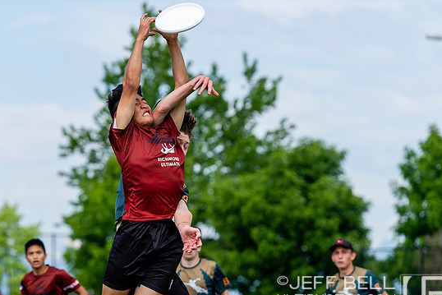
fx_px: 3782
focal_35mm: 308
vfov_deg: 4.5
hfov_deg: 6.7
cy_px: 215
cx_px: 124
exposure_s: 1/1600
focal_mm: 175
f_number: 4
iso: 200
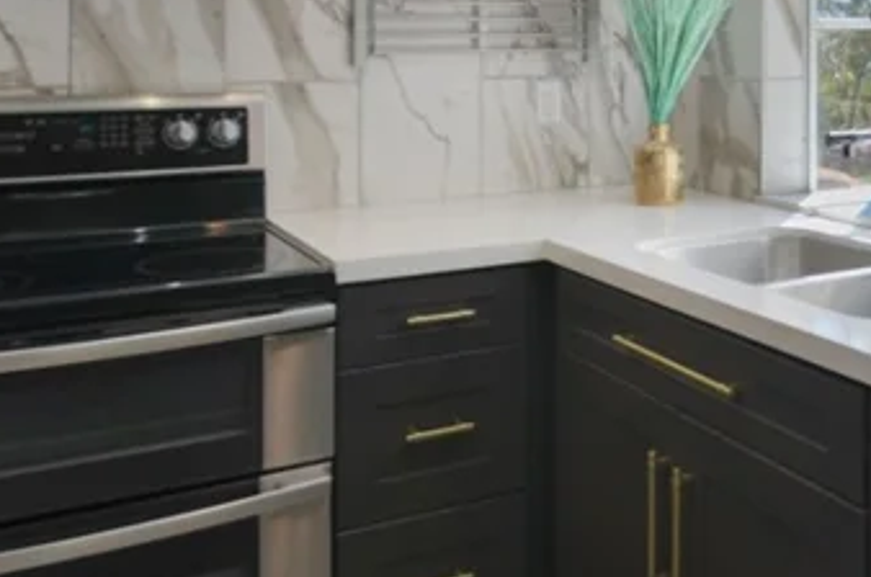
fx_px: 996
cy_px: 216
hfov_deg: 45.1
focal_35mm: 41
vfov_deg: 32.2
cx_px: 683
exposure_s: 1/30
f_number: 2.8
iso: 100
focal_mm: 11
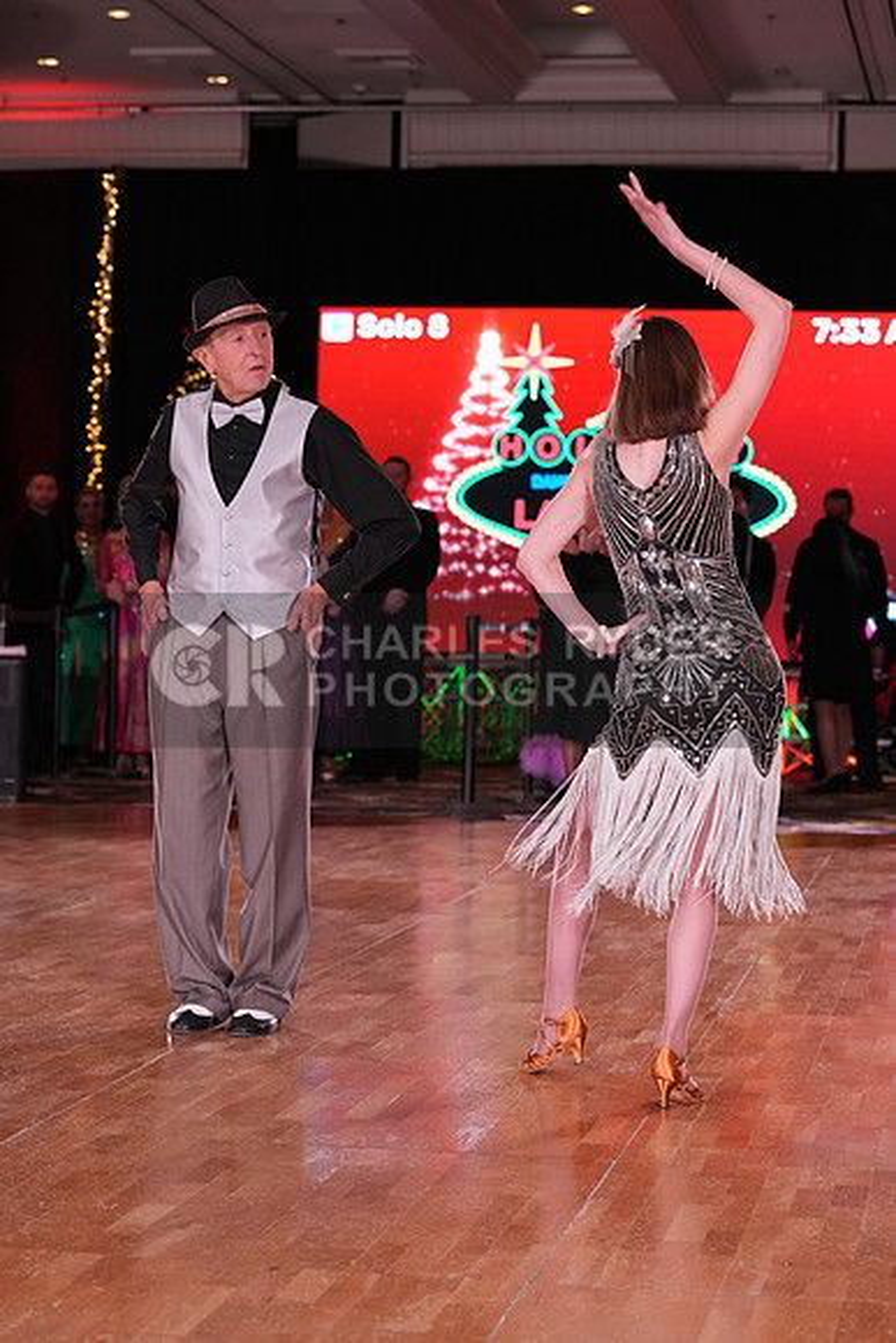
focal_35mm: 84
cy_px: 672
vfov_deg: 24.2
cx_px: 448
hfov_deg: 16.3
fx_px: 3134
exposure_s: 1/200
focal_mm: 84
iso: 2000
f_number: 5
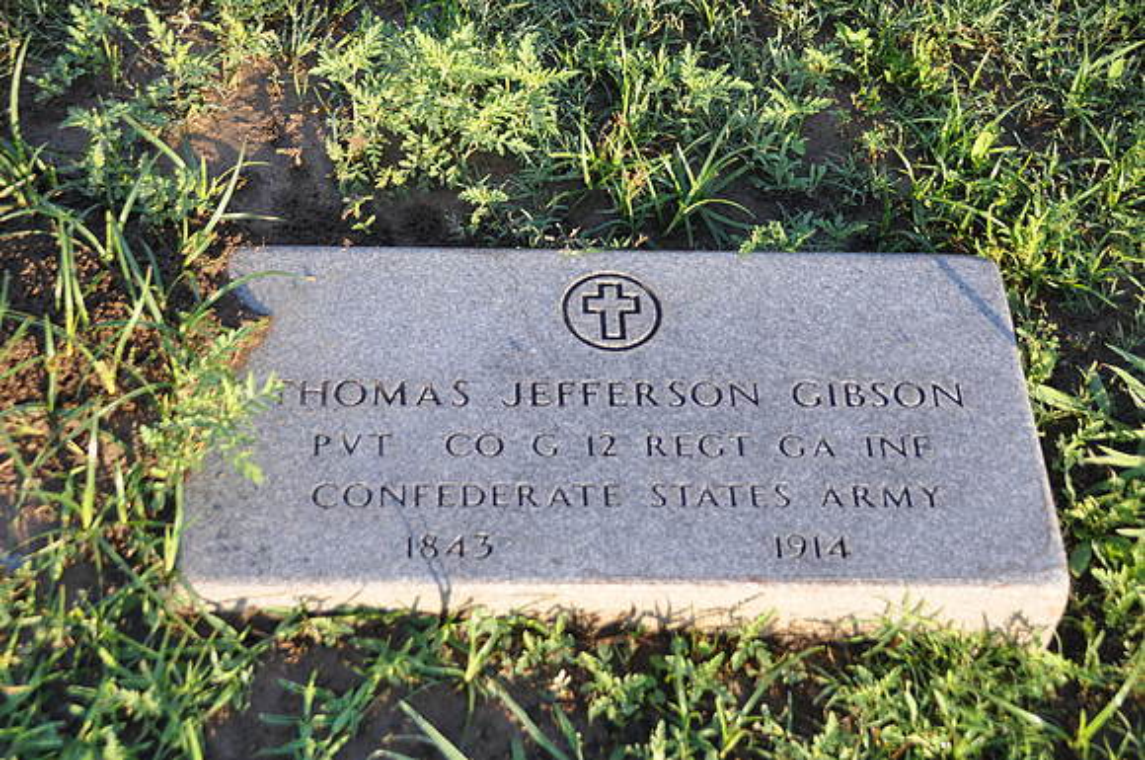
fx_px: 2192
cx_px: 572
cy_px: 380
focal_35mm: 69
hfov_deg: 29.3
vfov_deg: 19.7
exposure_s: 1/125
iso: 280
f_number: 5.6
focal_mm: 46
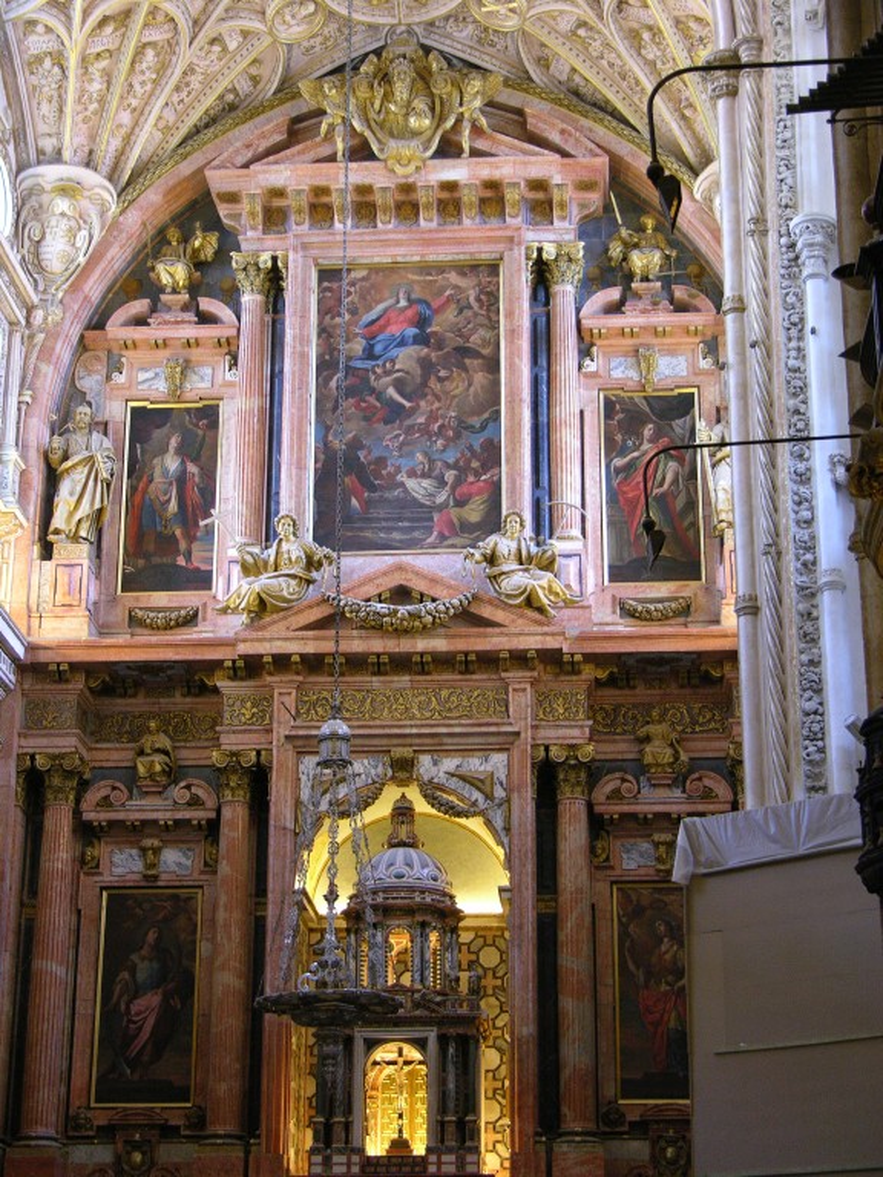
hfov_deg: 21.0
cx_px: 442
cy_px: 588
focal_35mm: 70
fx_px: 2381
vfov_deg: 27.8
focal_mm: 17.8
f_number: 3.3
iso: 165
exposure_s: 1/4.7
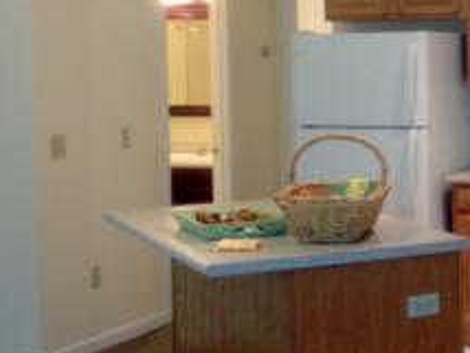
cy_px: 86
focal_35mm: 95
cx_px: 492
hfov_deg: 19.9
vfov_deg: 15.5
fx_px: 1291
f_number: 2.4
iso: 100
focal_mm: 4.28
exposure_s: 1/20
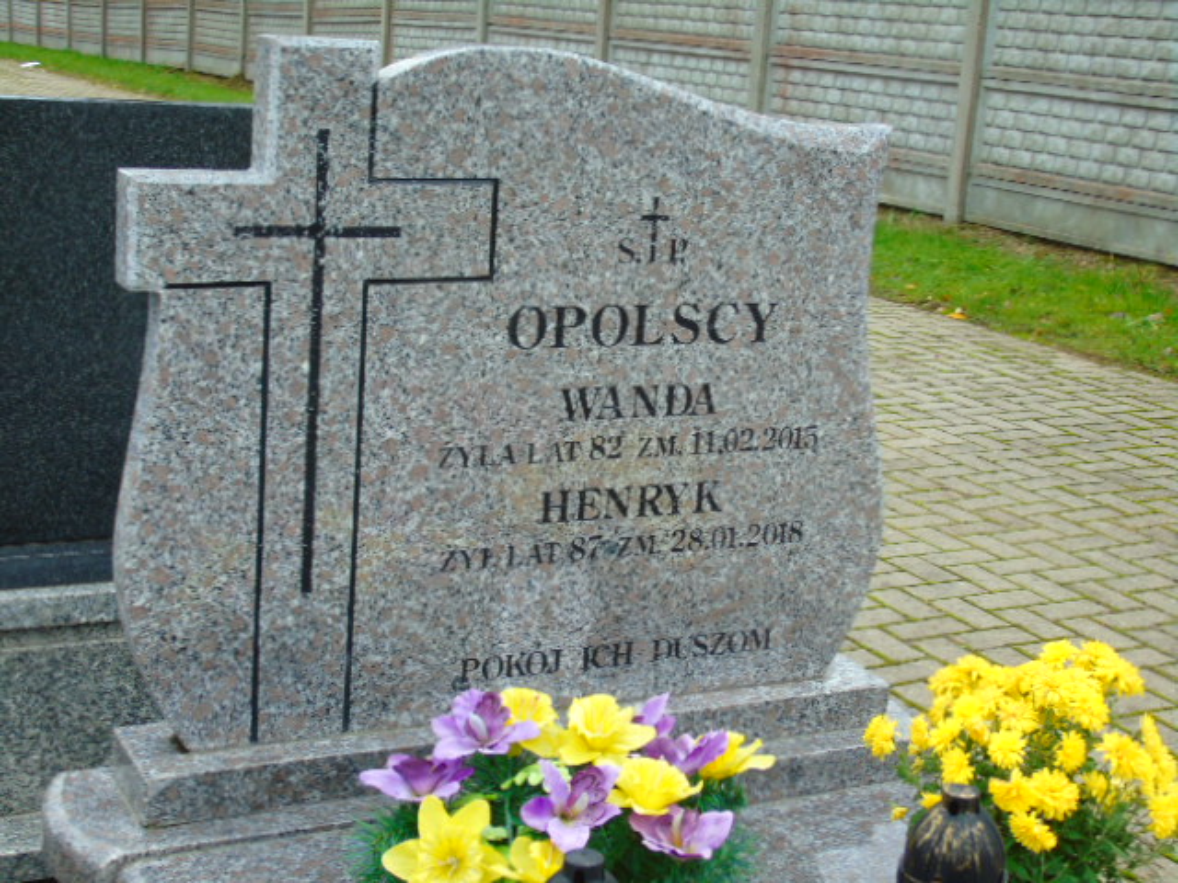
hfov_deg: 35.5
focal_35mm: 54
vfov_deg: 27.0
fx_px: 1838
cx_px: 589
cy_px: 442
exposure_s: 1/40
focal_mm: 9.6
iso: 80
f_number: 4.3
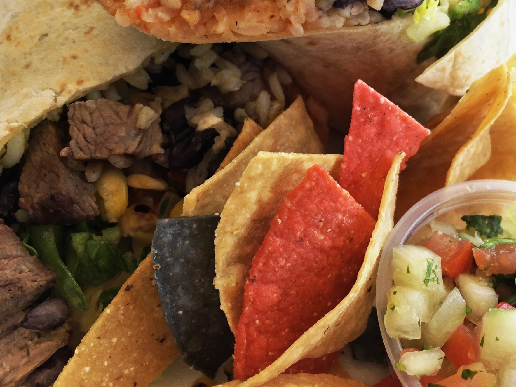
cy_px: 113
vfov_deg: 33.9
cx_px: 260
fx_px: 626
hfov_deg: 44.8
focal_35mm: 42
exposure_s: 1/412
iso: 32
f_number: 2.2
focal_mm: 4.15
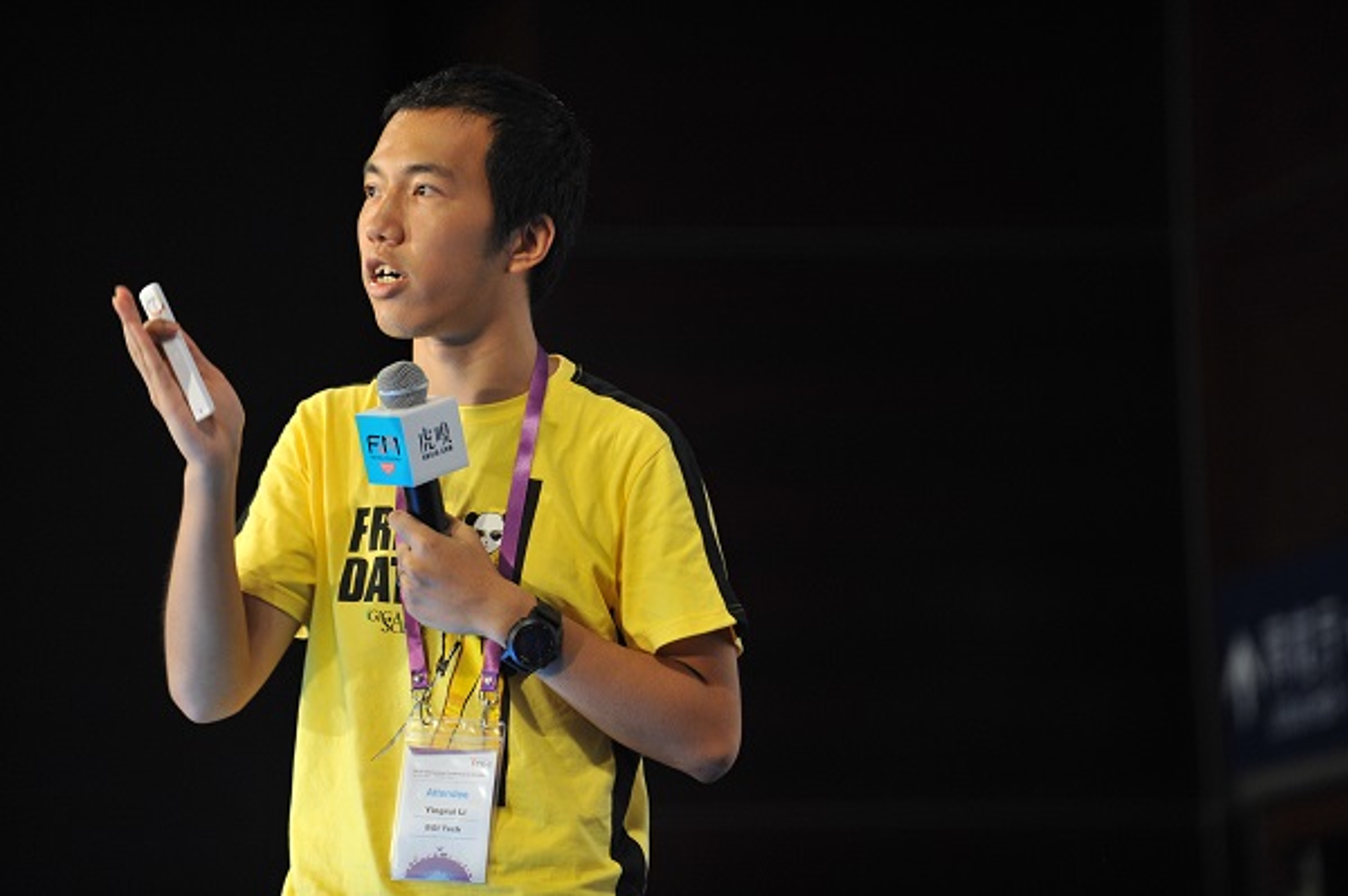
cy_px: 448
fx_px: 7483
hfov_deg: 10.3
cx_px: 674
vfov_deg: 6.9
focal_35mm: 200
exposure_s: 1/160
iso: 1600
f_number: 3.2
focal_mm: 200
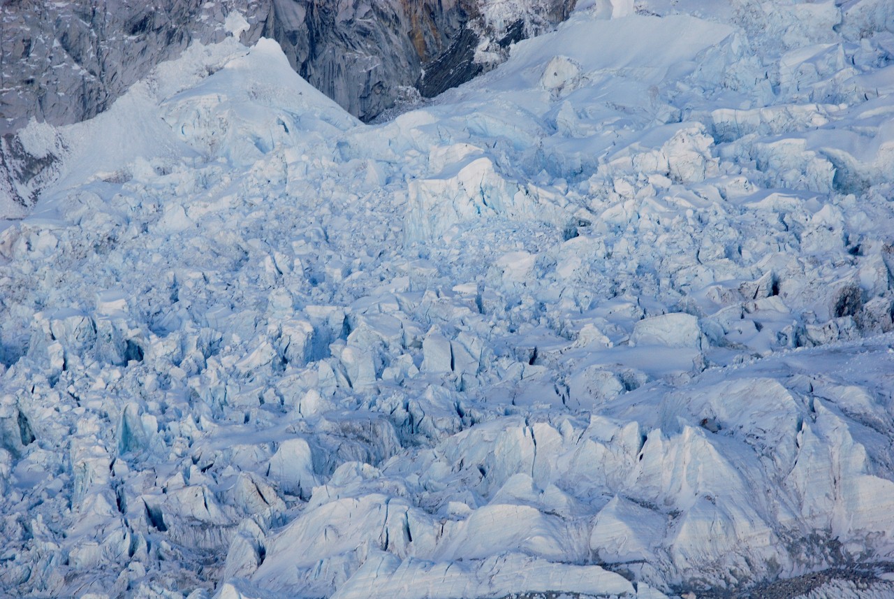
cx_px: 447
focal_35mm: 300
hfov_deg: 6.9
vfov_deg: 4.6
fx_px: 7459
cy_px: 300
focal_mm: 200
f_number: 10
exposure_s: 1/250
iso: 160
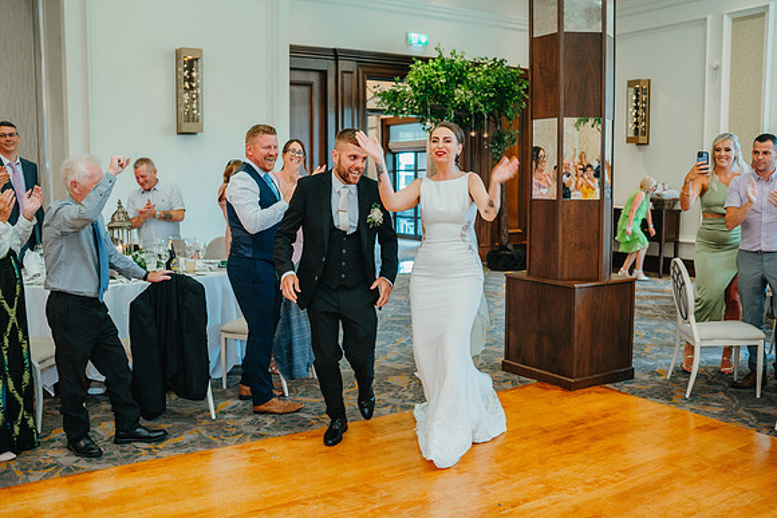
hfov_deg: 54.4
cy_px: 259
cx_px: 388
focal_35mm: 35
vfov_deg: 37.9
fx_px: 756
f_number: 2.8
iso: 1600
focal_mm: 35
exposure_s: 1/125
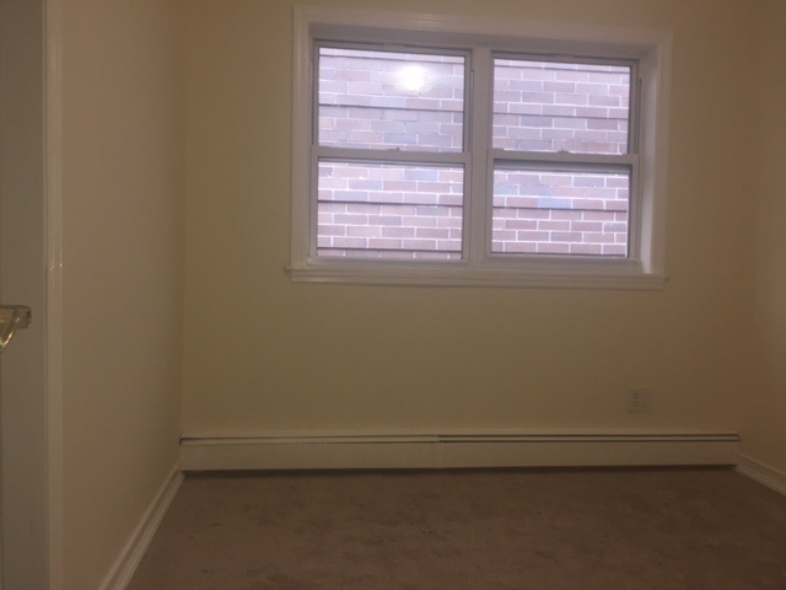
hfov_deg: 61.7
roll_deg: +0.5
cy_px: 295
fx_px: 658
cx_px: 393
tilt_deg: -3.0
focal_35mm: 29
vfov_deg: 48.2
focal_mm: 4.15
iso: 32
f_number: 2.2
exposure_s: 1/30
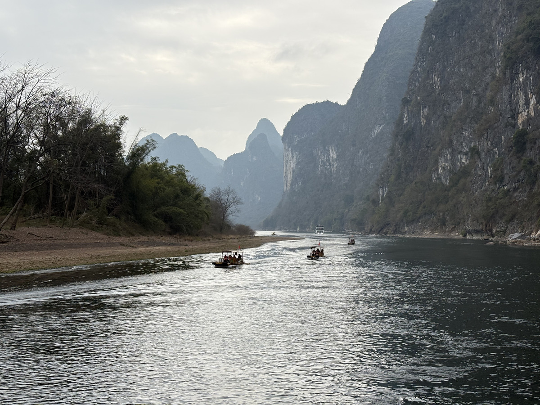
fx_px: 811
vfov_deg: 28.0
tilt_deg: +2.2
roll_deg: -0.1
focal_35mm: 52
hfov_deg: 36.8
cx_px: 270
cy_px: 202
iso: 32
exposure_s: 1/1799
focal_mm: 5.96
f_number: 1.6
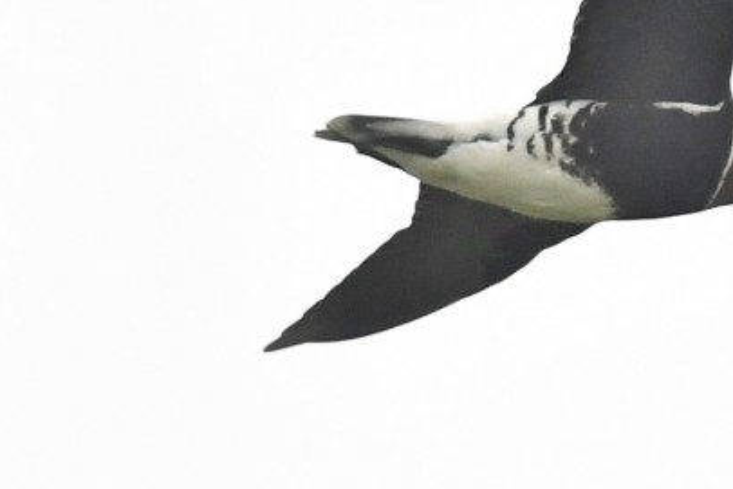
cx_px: 858
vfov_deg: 0.8
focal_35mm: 1629
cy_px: 83
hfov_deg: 1.3
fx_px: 33178
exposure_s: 1/640
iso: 1100
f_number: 7.1
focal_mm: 420
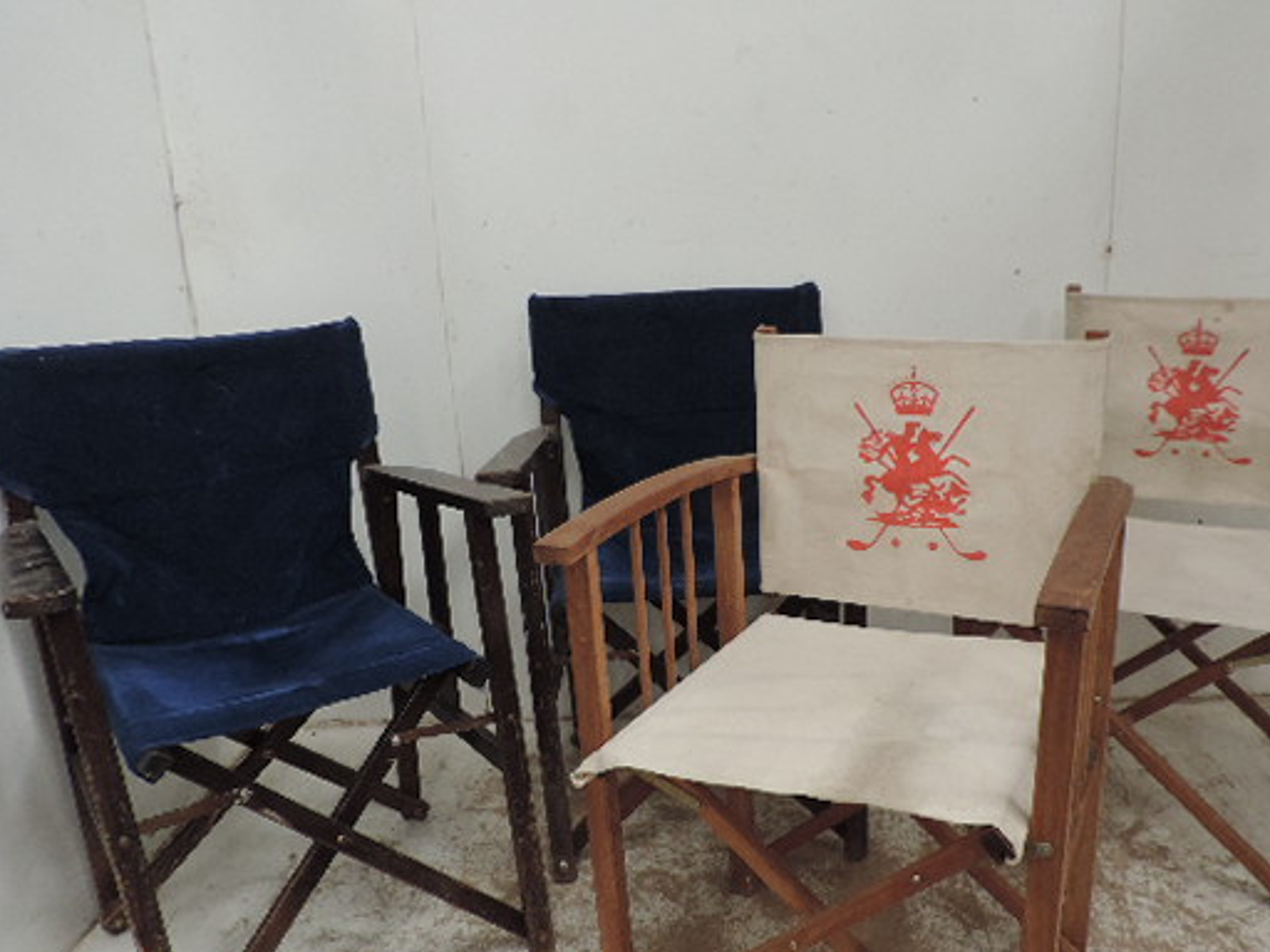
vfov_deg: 46.6
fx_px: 1101
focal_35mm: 30
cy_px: 550
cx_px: 732
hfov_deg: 59.7
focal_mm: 4.3
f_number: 3
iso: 360
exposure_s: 1/30
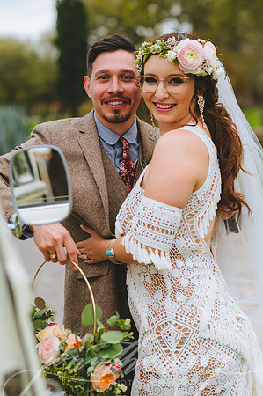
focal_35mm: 85
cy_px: 198
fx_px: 934
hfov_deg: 16.0
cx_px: 132
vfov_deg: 23.9
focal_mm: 85
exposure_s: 1/250
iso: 160
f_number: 2.8
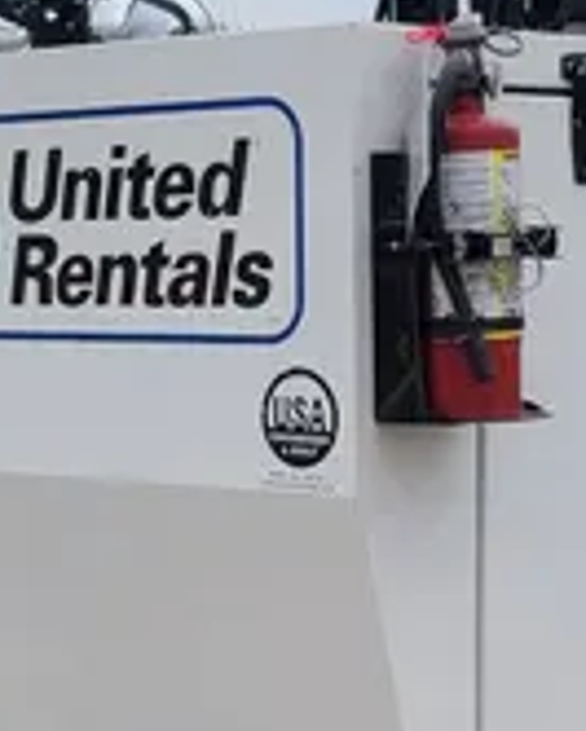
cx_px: 216
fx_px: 2426
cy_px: 773
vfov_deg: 16.7
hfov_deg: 13.8
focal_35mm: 112
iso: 40
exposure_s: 1/1163
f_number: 1.8
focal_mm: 5.4
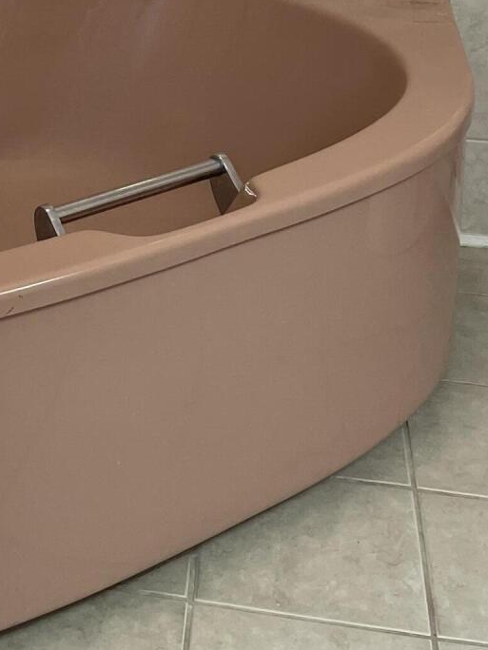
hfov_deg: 18.6
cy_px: -185
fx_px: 1429
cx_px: -55
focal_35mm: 76
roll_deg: +0.4
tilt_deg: -10.2
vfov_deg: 22.9
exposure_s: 1/60
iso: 320
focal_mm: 5.1
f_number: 1.6
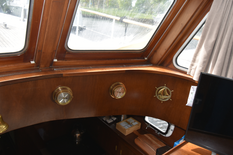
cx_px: 116
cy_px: 78
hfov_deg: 61.9
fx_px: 194
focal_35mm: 30
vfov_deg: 43.7
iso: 160
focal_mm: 20
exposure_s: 1/125
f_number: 5.6
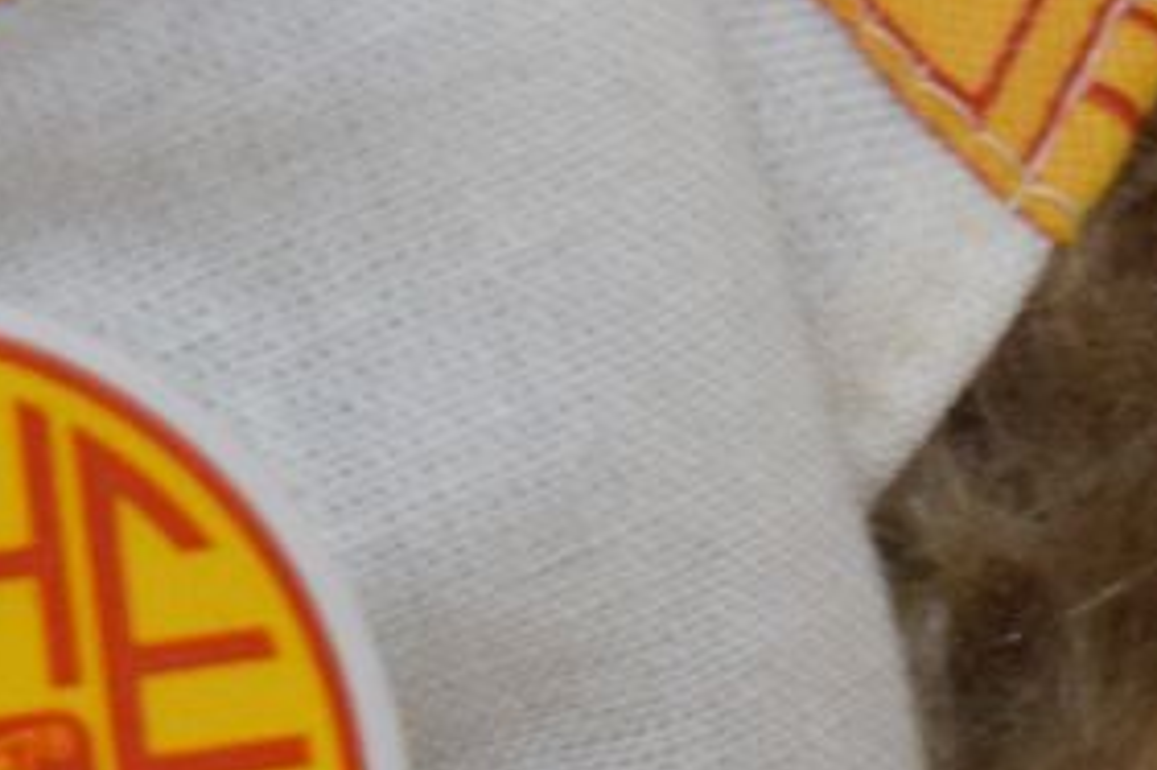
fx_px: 16445
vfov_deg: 2.7
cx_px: 1515
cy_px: 159
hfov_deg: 4.0
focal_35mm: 512
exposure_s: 1/125
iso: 1600
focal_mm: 48
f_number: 5.3
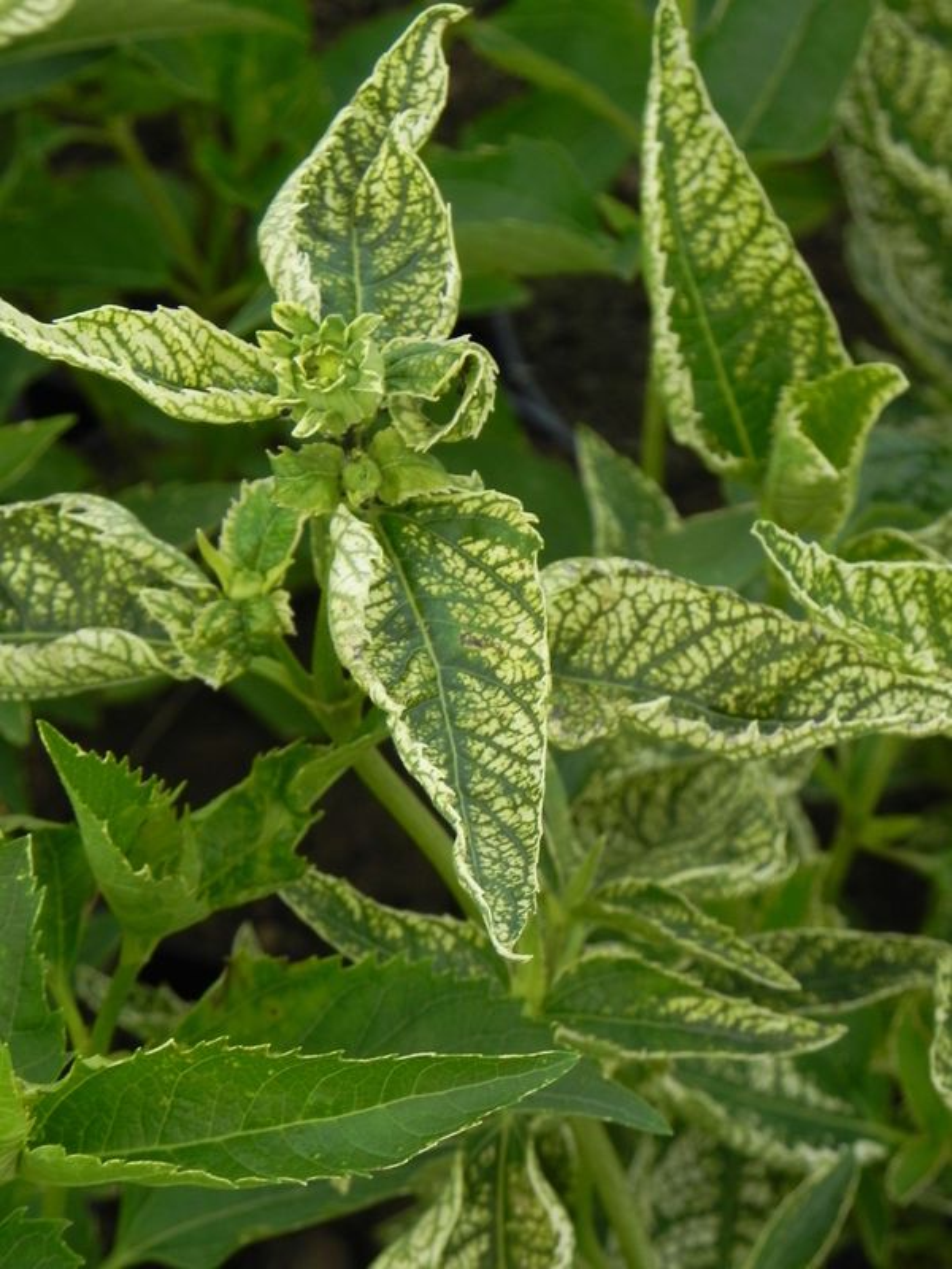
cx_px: 476
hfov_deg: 10.3
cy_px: 634
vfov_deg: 13.7
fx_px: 5280
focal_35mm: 144
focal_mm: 25.7
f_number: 5
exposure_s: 1/25
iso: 160
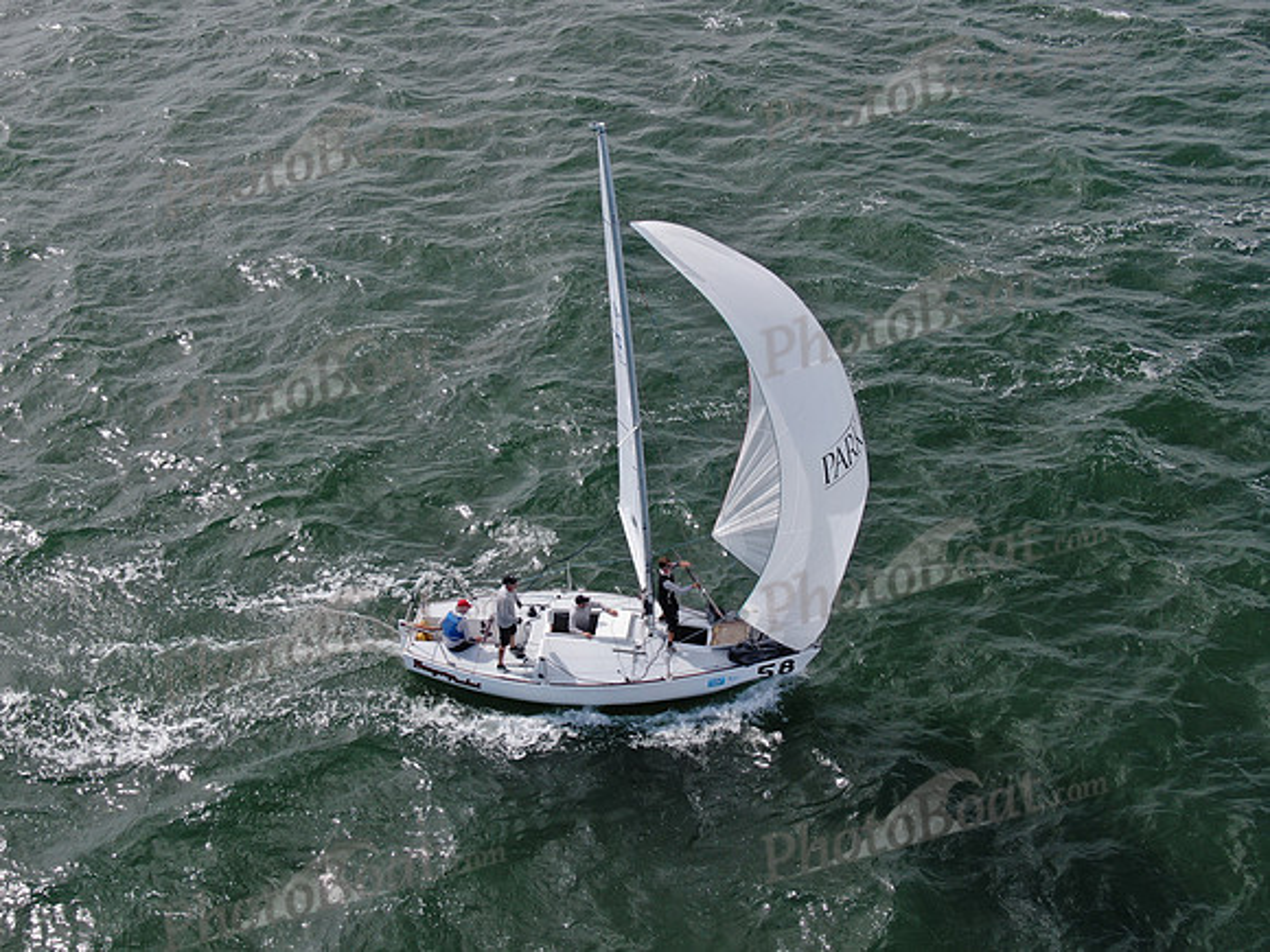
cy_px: 476
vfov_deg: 30.3
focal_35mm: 48
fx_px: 1761
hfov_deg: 39.7
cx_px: 635
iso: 100
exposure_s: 1/640
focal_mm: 8.6
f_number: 3.8
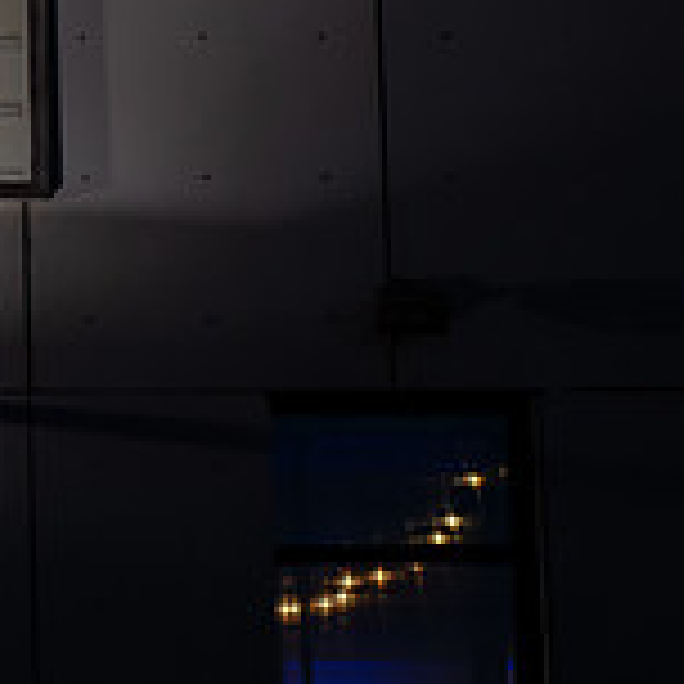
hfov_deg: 7.4
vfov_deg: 7.5
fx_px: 5186
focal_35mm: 232
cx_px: -392
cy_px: 137
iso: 400
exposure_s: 1/250
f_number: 2.8
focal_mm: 70
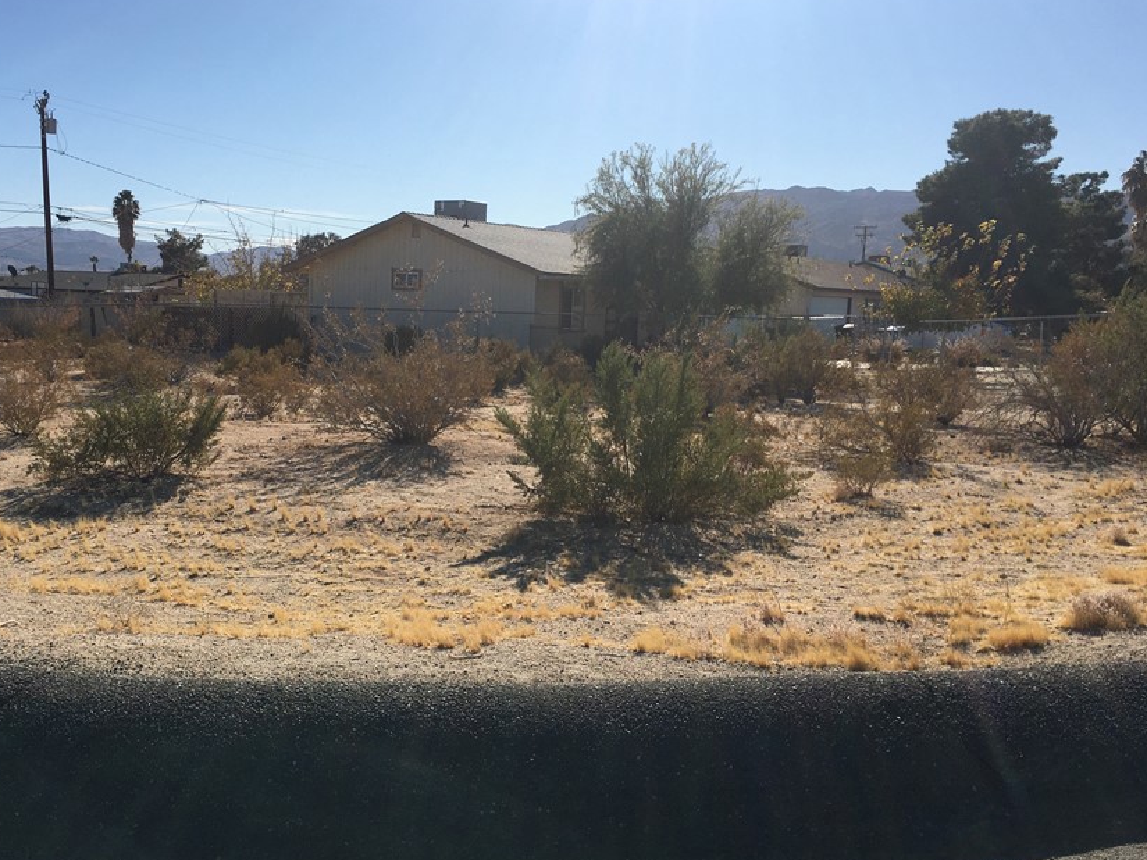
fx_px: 1193
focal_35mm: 36
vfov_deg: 39.6
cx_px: 469
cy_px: 470
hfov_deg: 51.1
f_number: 2.2
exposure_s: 1/3205
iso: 25
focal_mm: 4.15
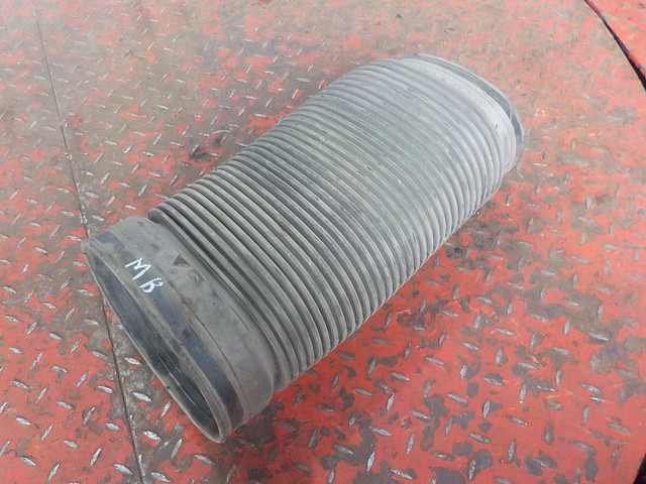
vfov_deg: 46.8
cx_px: 323
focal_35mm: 30
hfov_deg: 60.0
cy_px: 242
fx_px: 560
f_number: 3.3
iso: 180
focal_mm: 4.1
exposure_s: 1/30
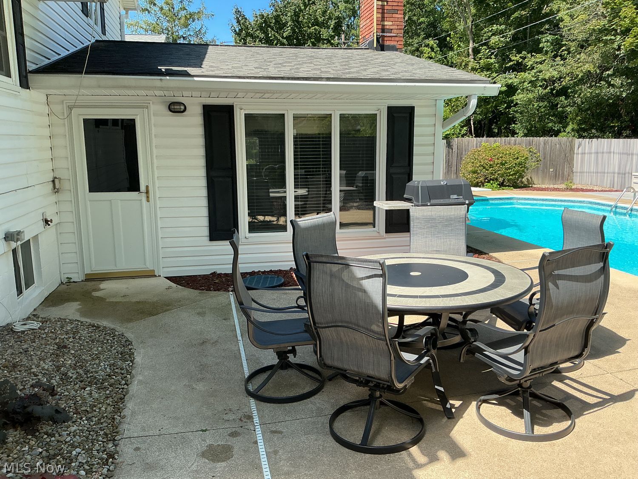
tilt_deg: -8.3
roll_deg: +1.7
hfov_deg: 61.7
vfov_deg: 48.2
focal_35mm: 29
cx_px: 319
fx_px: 534
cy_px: 240
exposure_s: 1/674
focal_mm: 3
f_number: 1.8
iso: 25
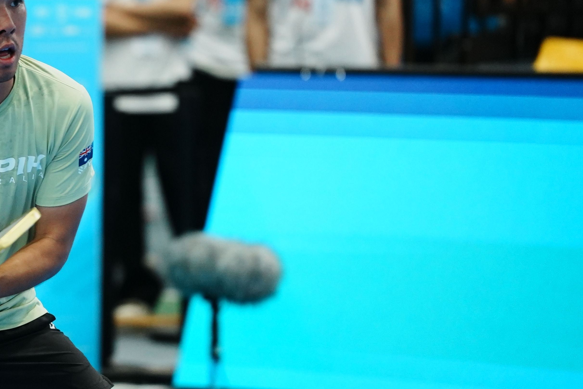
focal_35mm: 315
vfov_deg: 4.4
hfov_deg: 6.5
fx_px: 5103
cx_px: 75
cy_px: 98
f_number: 2.8
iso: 3200
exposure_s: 1/640
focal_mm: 180
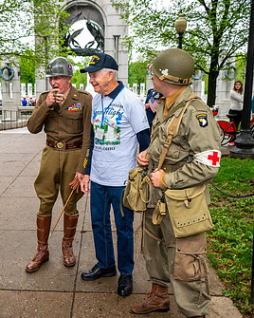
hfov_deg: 37.7
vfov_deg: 46.8
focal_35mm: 39
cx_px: 79
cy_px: 154
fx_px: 366
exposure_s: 1/60
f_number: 4
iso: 100
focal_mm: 24
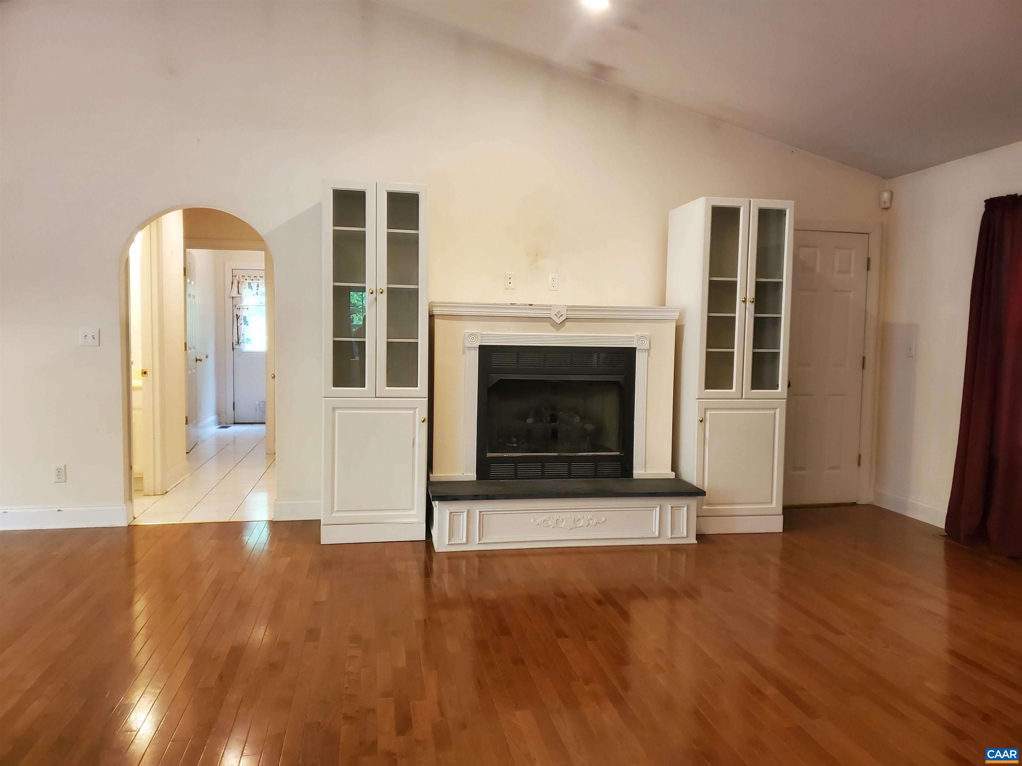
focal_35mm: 26
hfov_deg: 67.3
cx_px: 511
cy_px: 383
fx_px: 768
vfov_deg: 53.1
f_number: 1.5
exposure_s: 1/40
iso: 200
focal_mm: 4.3
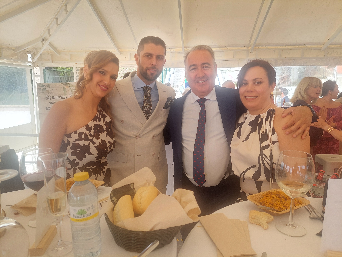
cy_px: 128
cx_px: 171
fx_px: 237
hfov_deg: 71.6
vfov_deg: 56.8
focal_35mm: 24
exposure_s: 1/309
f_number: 1.8
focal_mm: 5.23
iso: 40
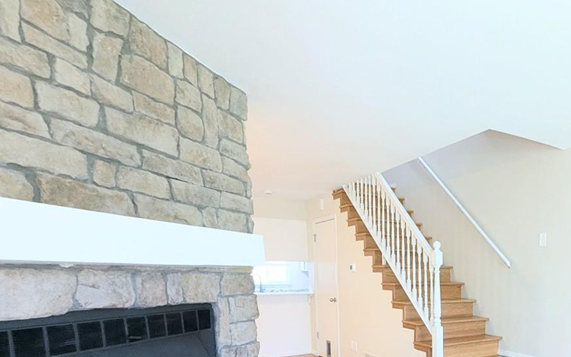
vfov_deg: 44.7
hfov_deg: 66.3
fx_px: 389
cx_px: 452
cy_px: 323
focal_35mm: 25
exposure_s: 1/40
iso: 168
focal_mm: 1.95
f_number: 2.2
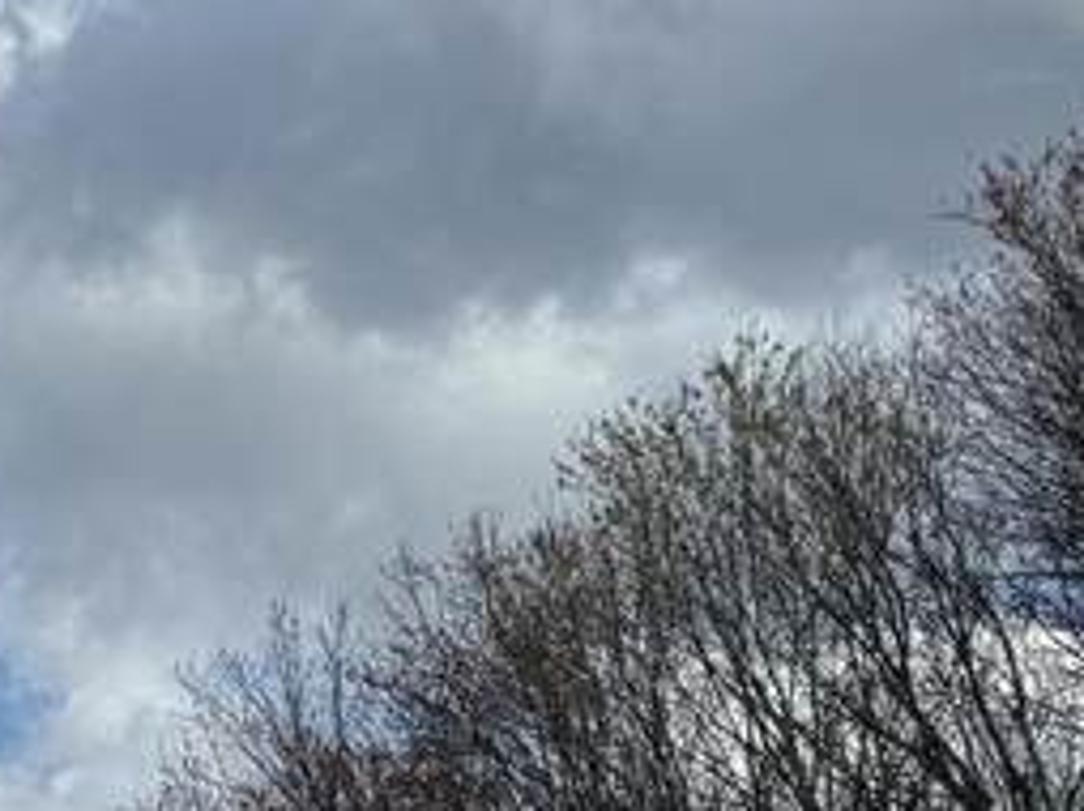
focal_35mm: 121
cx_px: -1225
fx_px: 3786
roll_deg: +1.6
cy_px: 1400
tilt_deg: +2.8
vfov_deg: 11.5
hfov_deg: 13.5
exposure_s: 1/6173
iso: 80
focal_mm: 6.76
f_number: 1.78
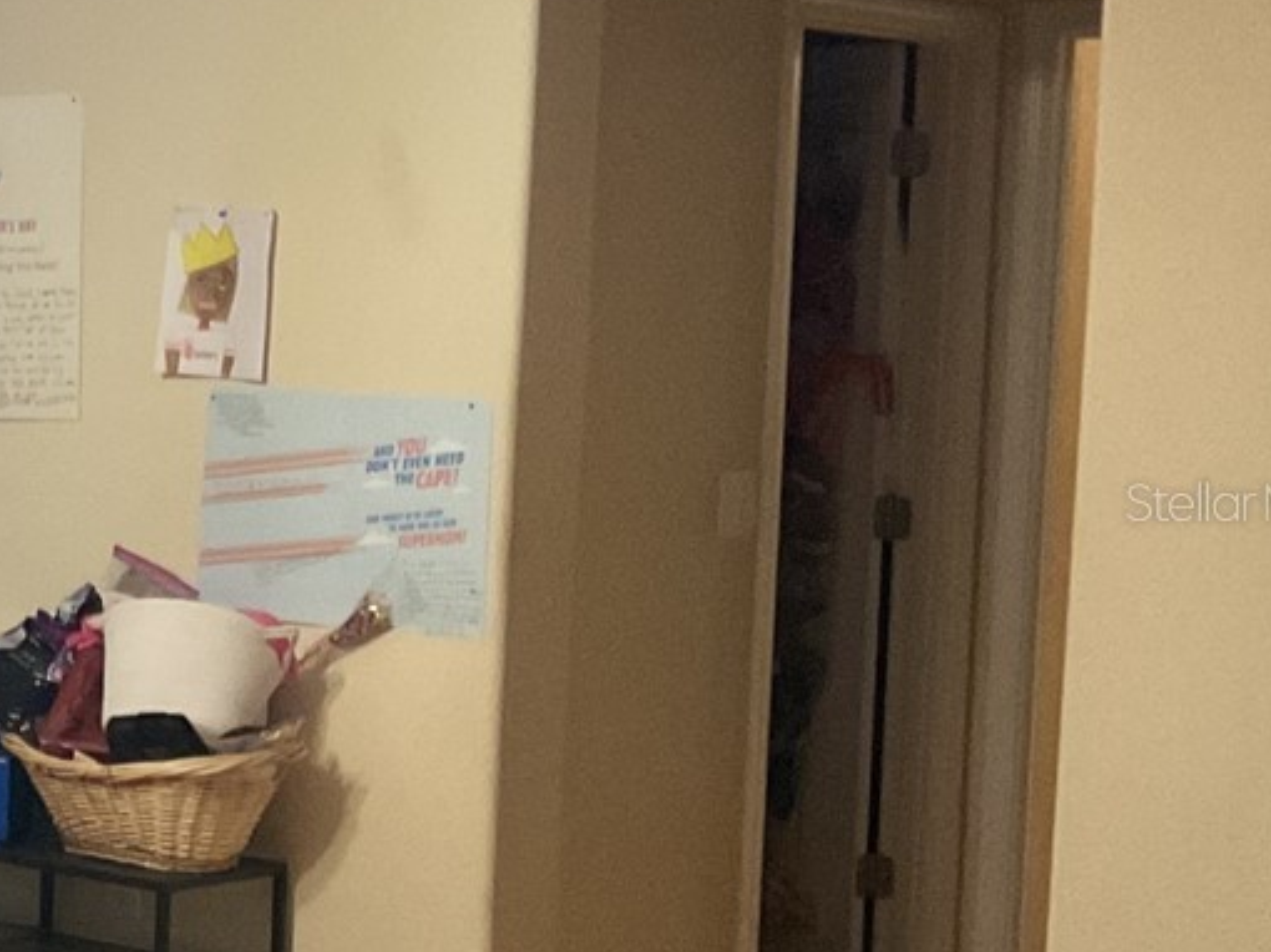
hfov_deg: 19.0
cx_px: -633
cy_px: 501
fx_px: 3340
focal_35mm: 91
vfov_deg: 16.2
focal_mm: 3
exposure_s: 1/30
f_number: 1.8
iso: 320
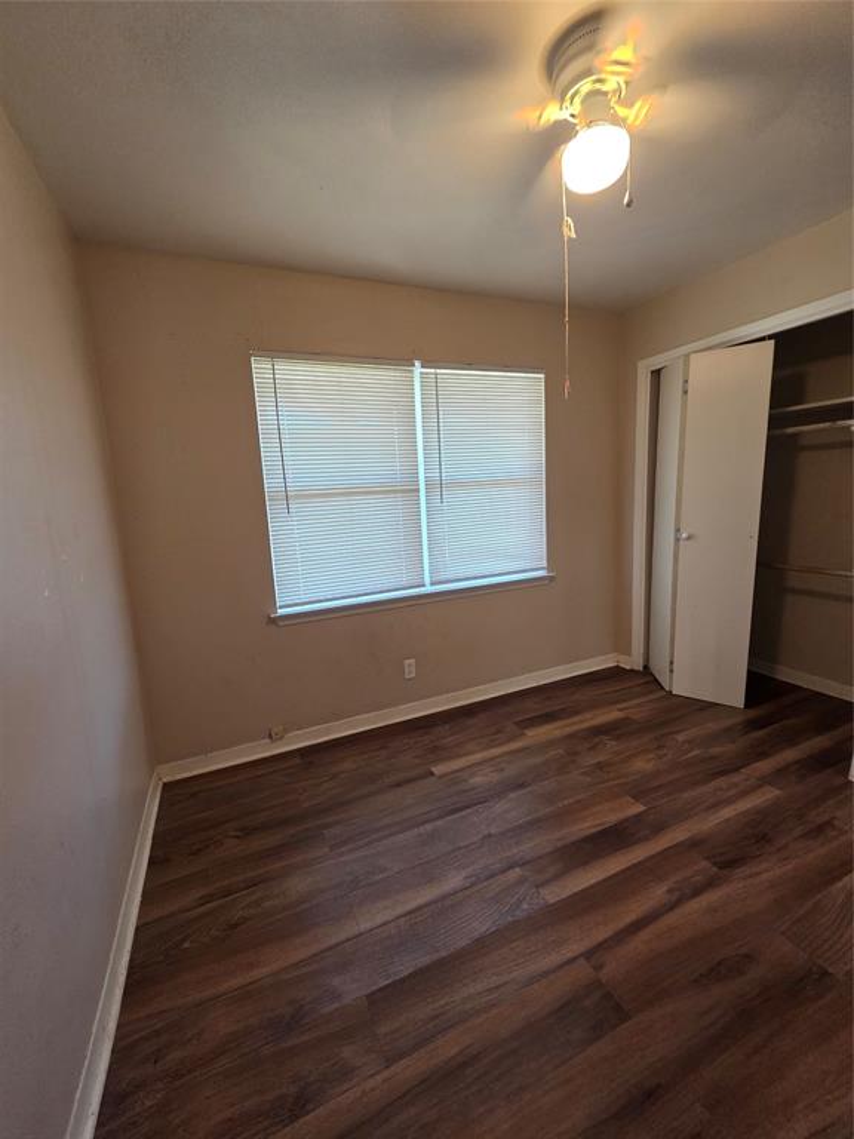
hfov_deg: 89.9
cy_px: 570
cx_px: 427
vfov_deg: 106.2
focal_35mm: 13
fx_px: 428
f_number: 2.2
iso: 250
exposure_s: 1/60
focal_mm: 2.2
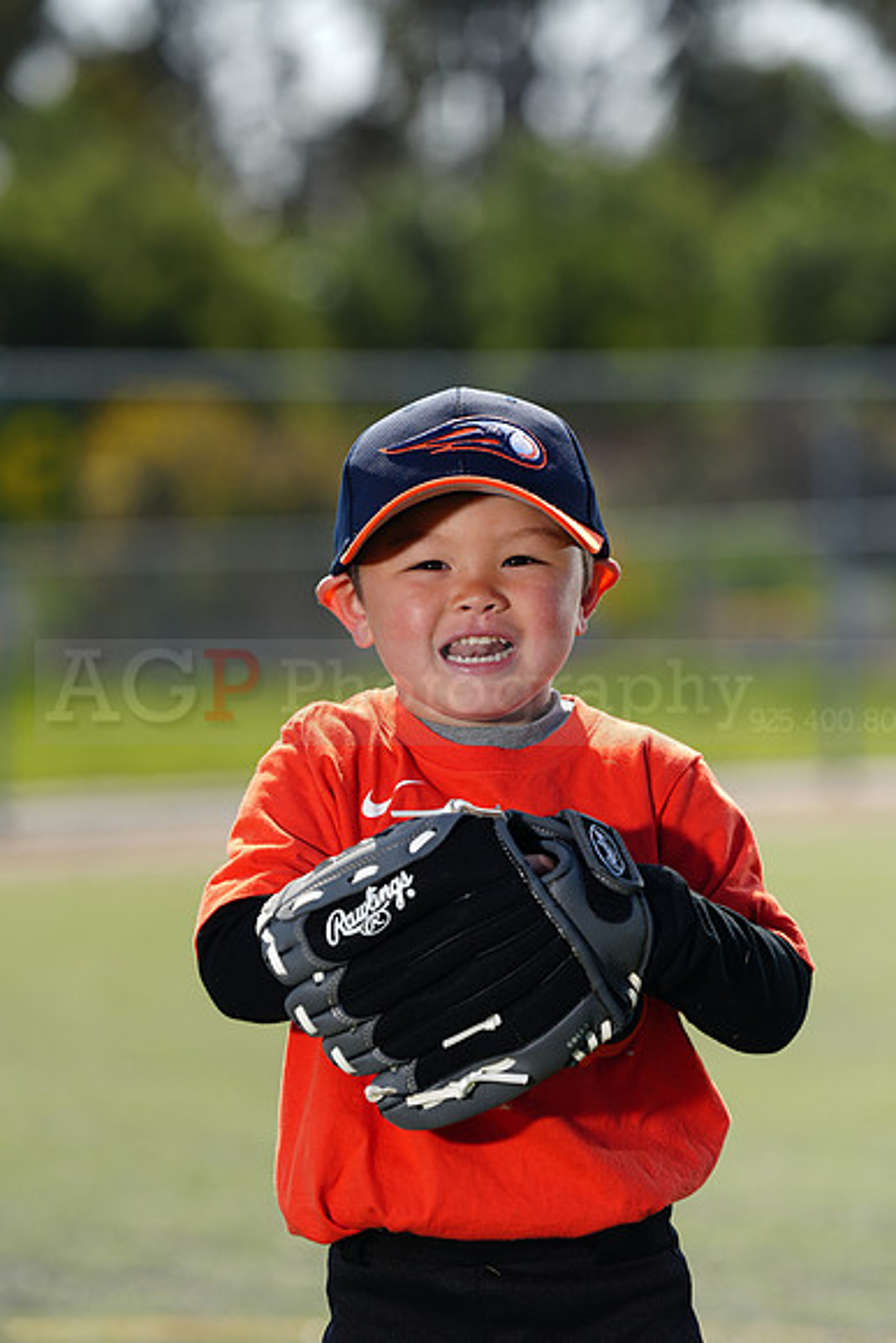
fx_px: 7387
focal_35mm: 198
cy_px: 672
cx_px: 448
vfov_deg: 10.4
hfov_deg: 6.9
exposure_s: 1/250
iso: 50
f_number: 5
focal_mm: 198
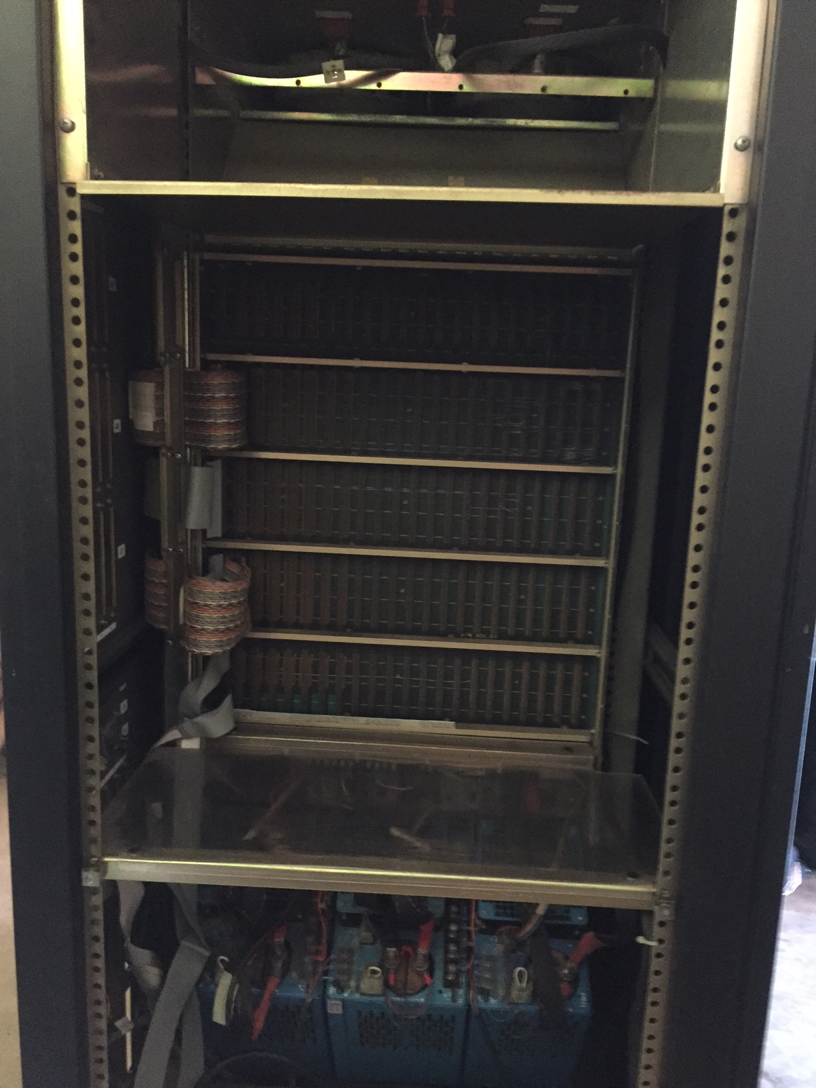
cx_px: 408
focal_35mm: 29
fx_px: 911
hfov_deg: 48.2
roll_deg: -1.6
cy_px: 544
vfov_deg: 61.7
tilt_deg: -11.6
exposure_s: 1/15
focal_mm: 4.15
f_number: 2.2
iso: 640
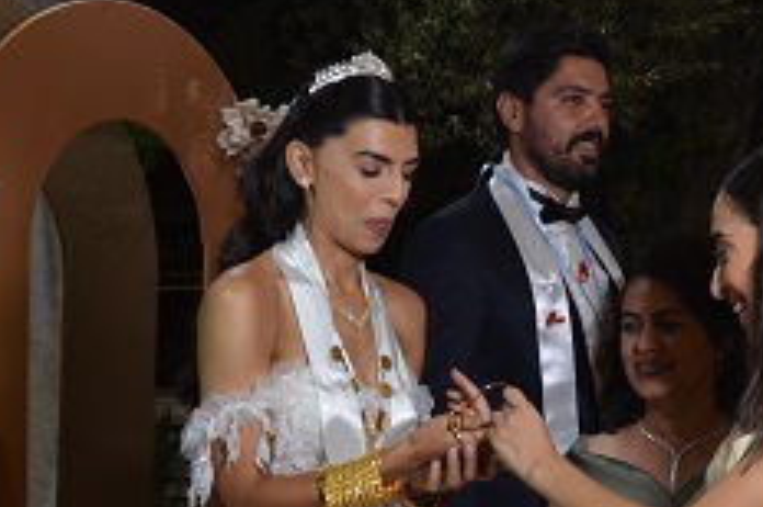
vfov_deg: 19.1
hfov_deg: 28.0
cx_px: 582
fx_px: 1503
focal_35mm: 71
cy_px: 288
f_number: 3.5
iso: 640
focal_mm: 22
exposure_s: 1/60
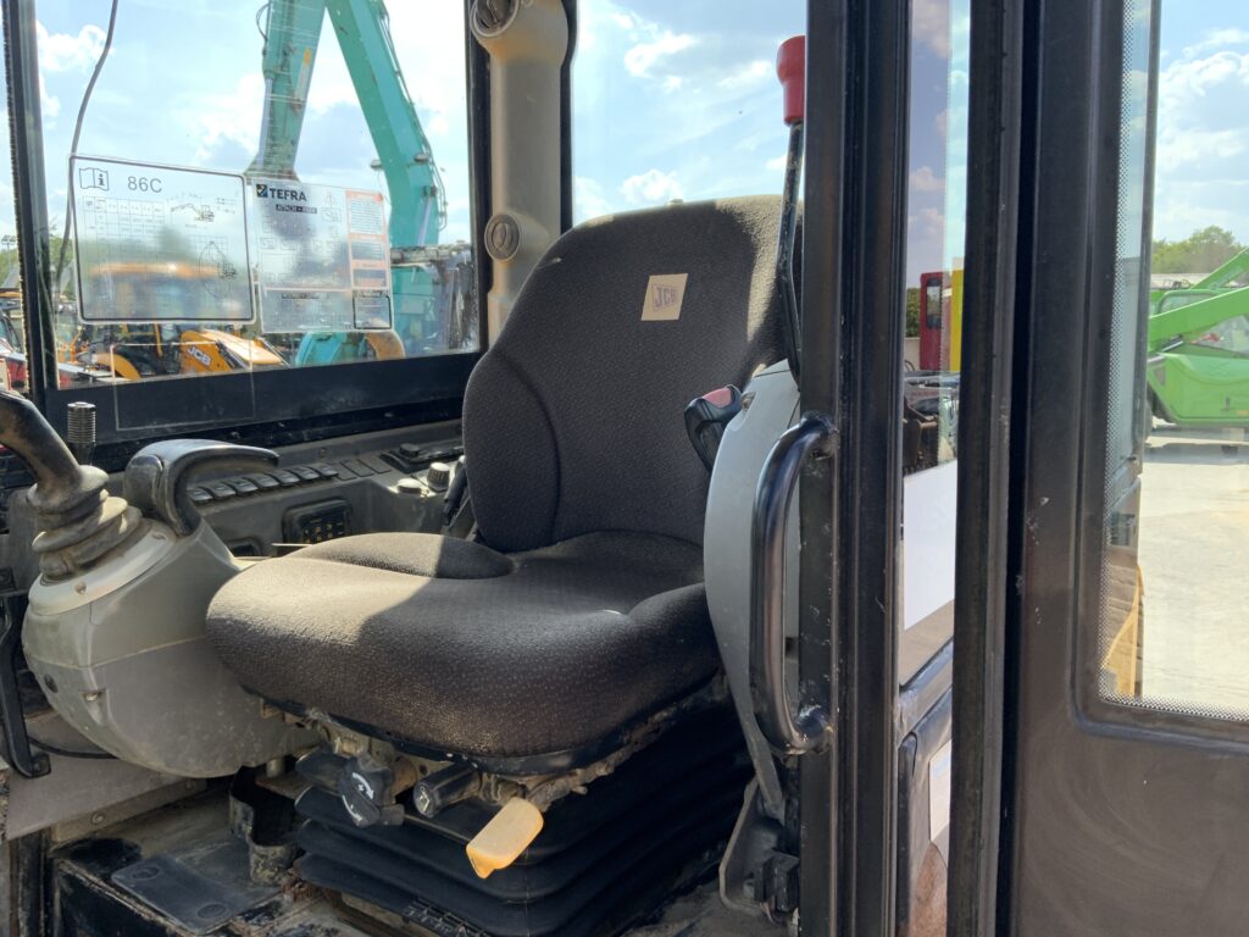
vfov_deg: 48.2
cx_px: 624
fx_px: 1046
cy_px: 468
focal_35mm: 29
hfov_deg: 61.7
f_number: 1.8
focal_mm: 3
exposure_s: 1/403
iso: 16
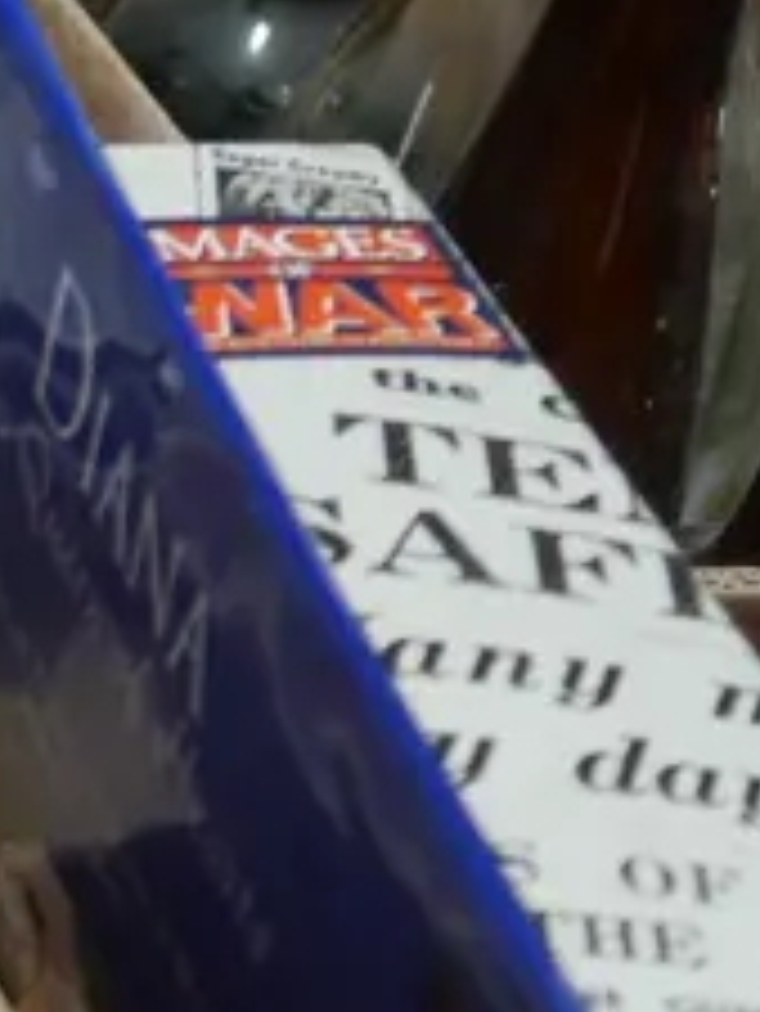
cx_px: -911
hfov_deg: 8.9
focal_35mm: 155
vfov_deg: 12.4
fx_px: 4533
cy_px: 1214
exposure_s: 1/60
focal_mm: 17
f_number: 4
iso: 200
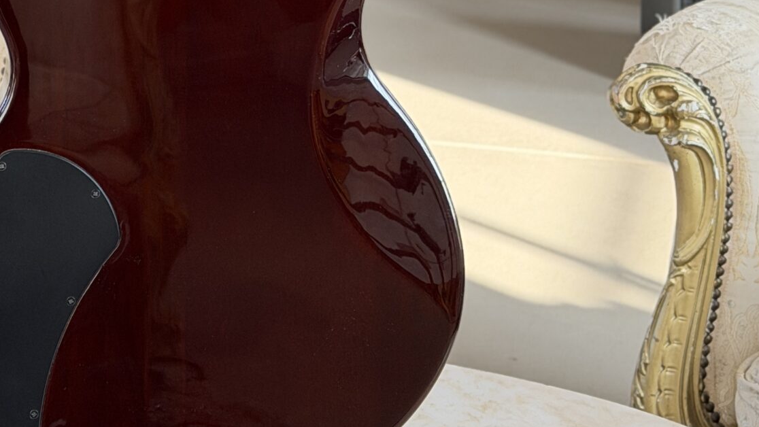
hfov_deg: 17.7
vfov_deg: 9.7
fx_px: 2415
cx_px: 174
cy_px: -274
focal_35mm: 120
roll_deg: -0.2
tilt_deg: -9.6
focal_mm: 6.76
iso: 160
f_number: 1.78
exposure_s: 1/144
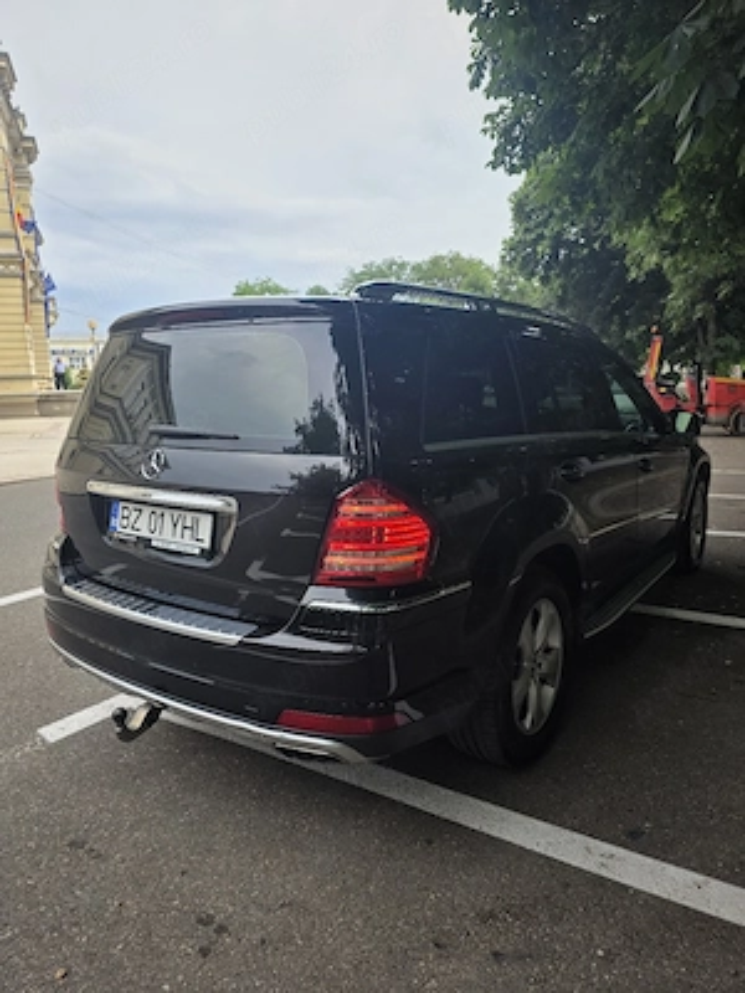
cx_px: 372
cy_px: 496
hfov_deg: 58.9
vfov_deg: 73.9
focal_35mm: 23
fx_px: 660
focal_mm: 6.3
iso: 80
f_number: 1.7
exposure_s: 1/1429
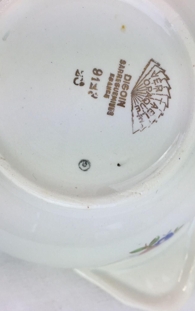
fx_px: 357
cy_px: 156
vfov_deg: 47.2
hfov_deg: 30.5
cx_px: 98
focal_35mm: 42
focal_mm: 4.15
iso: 32
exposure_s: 1/231
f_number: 2.2
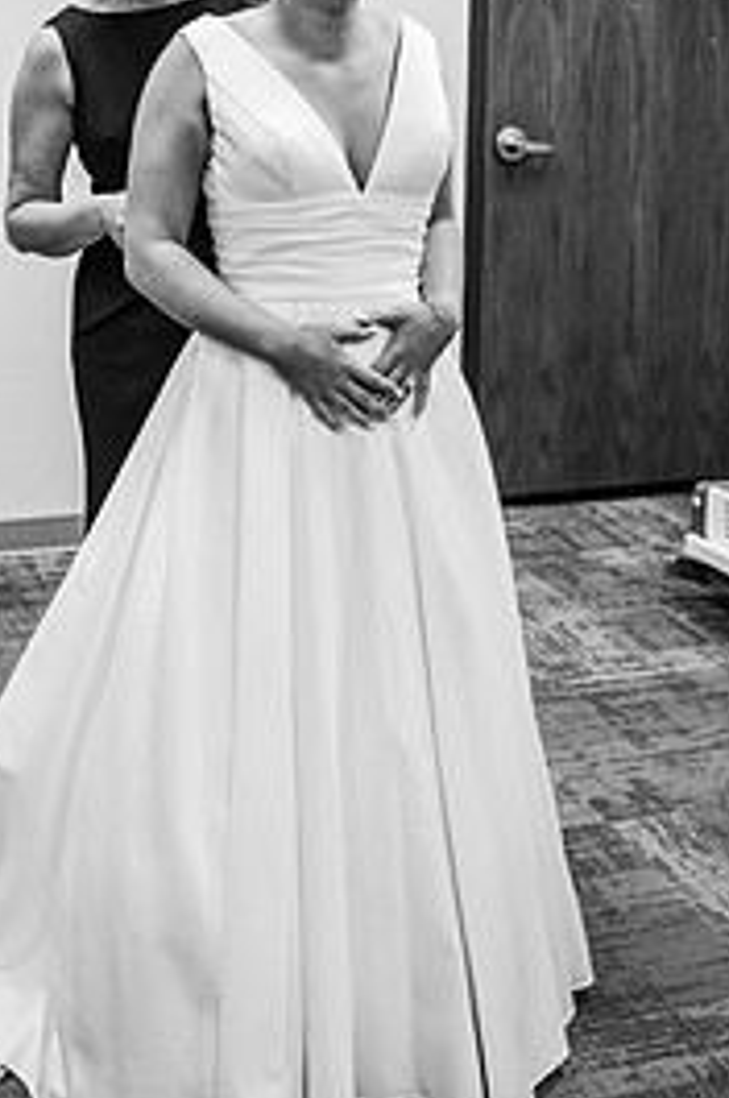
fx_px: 1553
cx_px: 188
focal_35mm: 51
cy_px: 273
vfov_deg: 37.9
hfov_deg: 26.1
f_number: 3.2
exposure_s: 1/320
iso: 2000
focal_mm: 30
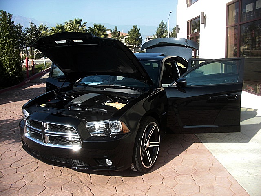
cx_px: 130
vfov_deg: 39.7
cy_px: 98
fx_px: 271
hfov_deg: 51.4
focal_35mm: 36
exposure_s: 1/400
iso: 50
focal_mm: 6.3
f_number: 2.8
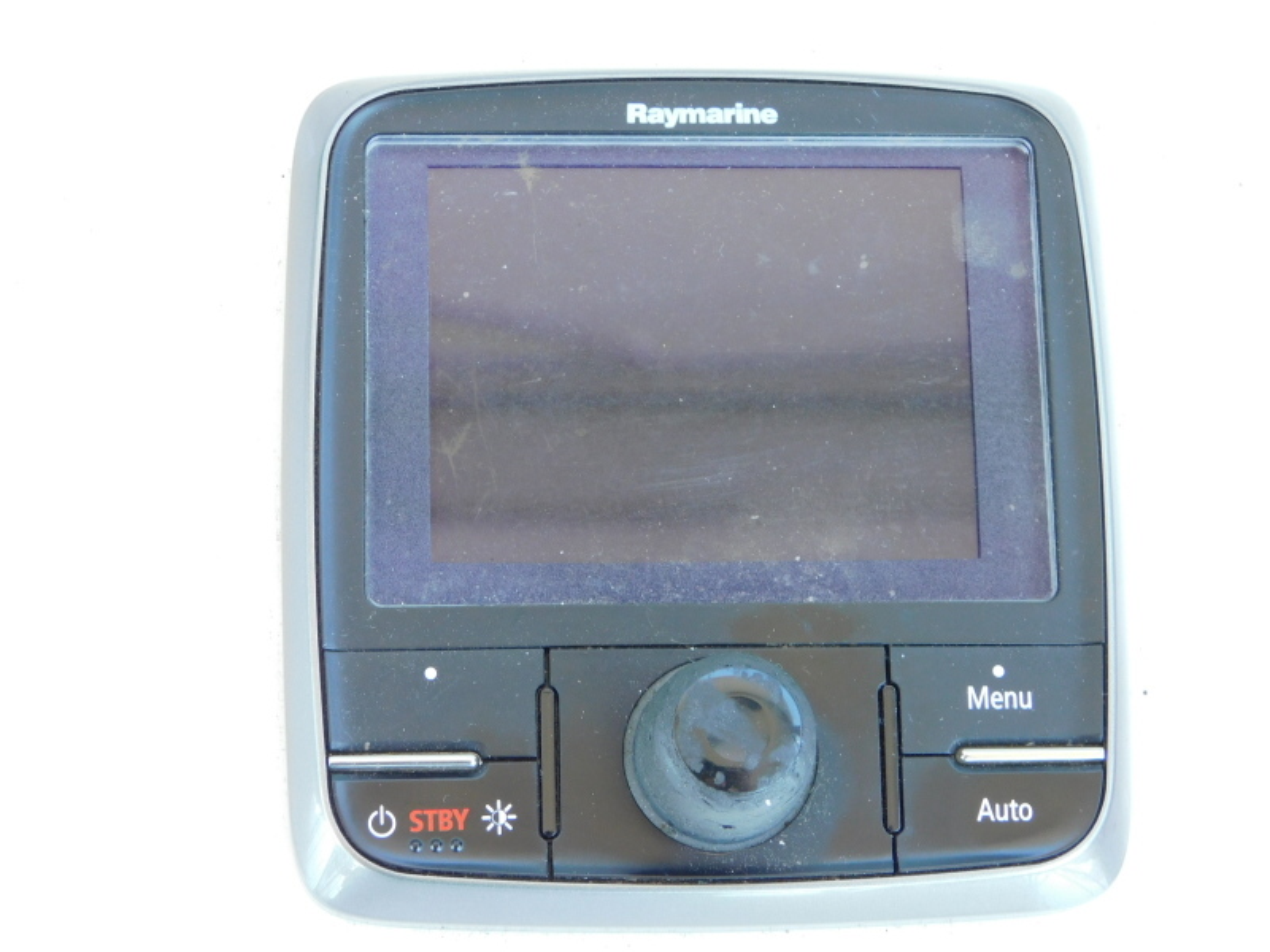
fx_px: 2935
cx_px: 635
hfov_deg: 24.4
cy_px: 476
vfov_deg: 18.4
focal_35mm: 80
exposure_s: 1/30
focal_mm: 14.2
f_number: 4.4
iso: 200
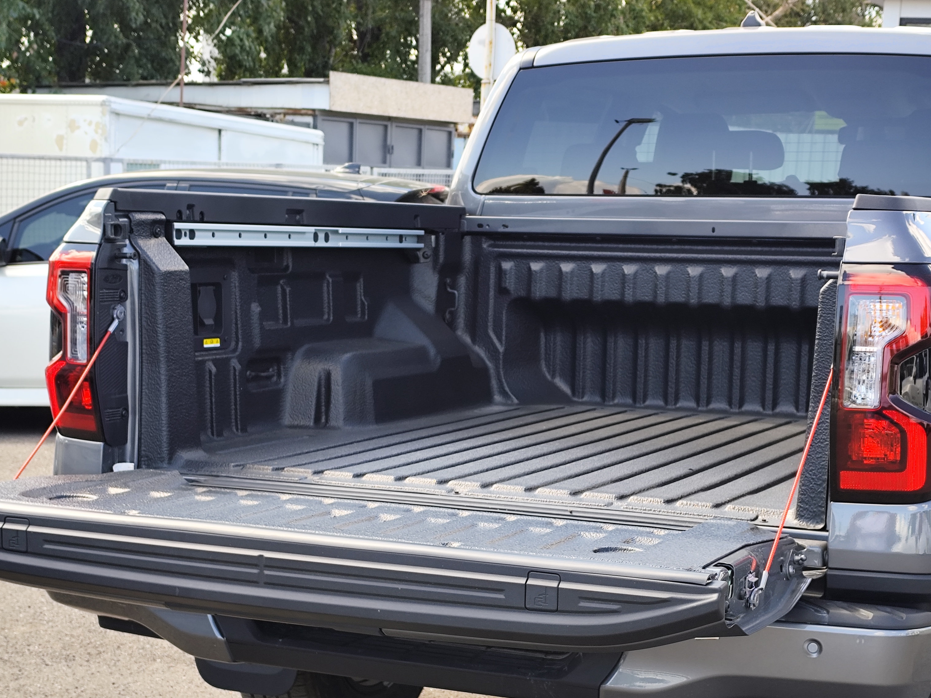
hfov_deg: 31.2
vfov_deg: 23.5
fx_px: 1667
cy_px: 462
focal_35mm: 62
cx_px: 519
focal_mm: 6.19
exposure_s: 1/172
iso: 50
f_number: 1.65
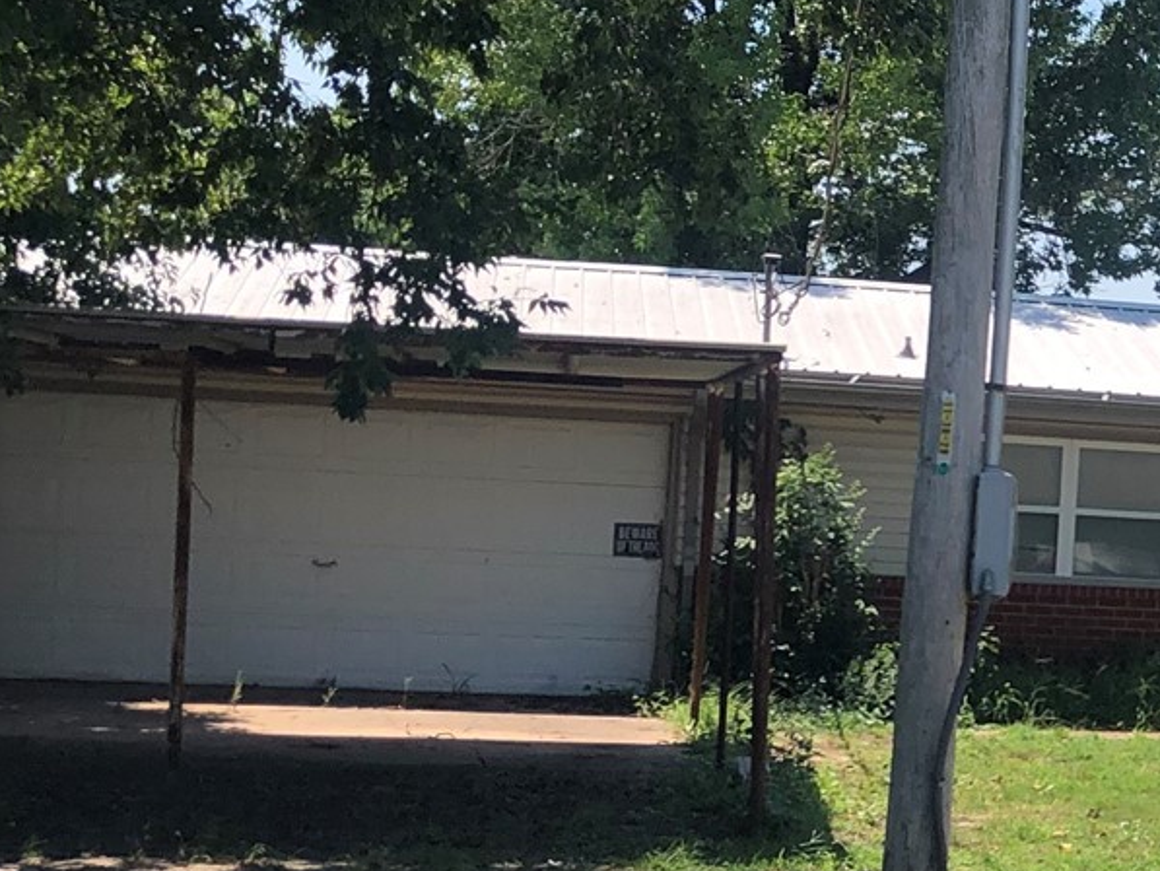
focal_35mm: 90
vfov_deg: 16.3
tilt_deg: +0.4
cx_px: 1444
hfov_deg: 20.2
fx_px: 3017
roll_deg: -3.4
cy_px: 647
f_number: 1.8
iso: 20
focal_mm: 3.99
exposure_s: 1/1389
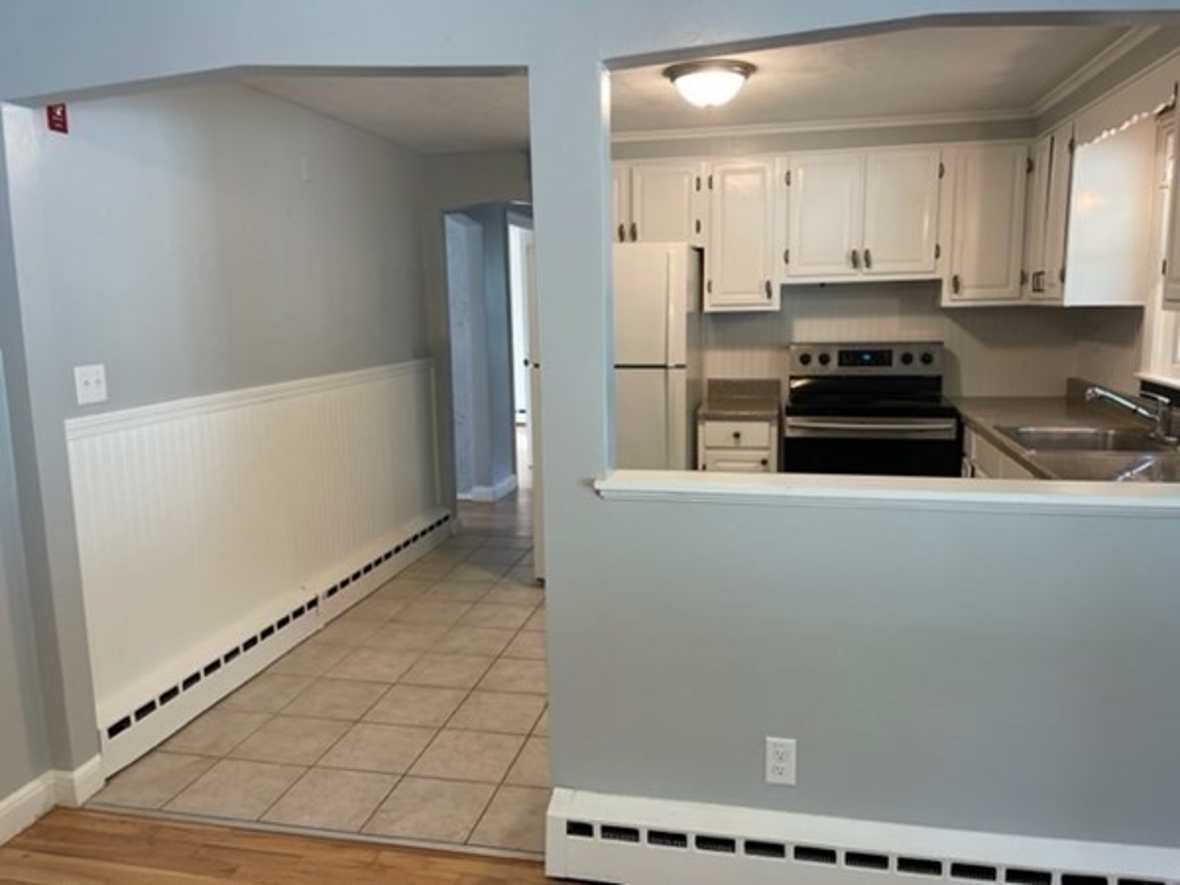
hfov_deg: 67.3
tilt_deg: -8.6
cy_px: 442
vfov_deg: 53.1
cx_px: 590
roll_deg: +1.3
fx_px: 886
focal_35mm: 26
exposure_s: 1/60
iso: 64
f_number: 1.6
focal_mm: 4.2
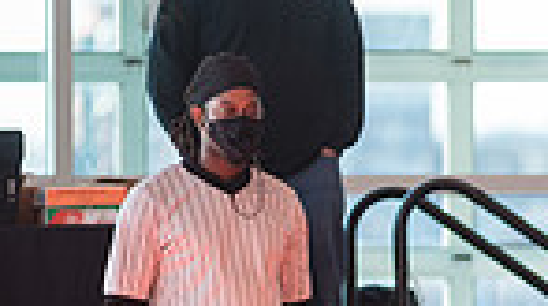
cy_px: 506
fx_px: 12022
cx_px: 884
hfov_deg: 2.6
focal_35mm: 829
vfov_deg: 1.5
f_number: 4
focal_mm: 200
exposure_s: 1/400
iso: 400
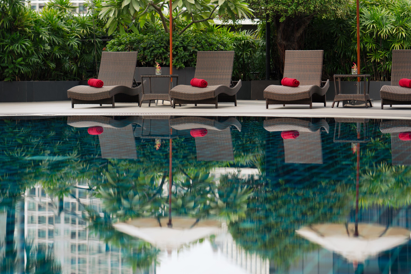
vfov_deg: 12.3
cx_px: 234
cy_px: 119
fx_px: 1267
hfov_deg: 18.4
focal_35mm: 111
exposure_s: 1/320
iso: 100
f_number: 2.8
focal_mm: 85
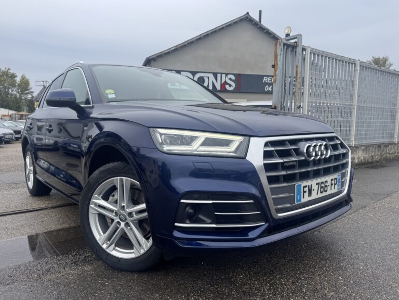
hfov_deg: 69.4
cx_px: 195
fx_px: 288
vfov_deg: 54.9
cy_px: 154
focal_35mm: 25
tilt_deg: -6.2
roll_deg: -0.6
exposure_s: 1/1261
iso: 80
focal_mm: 6.76
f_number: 1.78
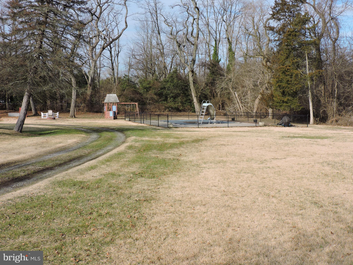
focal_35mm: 43
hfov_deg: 43.9
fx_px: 438
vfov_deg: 33.6
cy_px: 132
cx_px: 176
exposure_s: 1/800
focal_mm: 7.7
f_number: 3.4
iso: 100
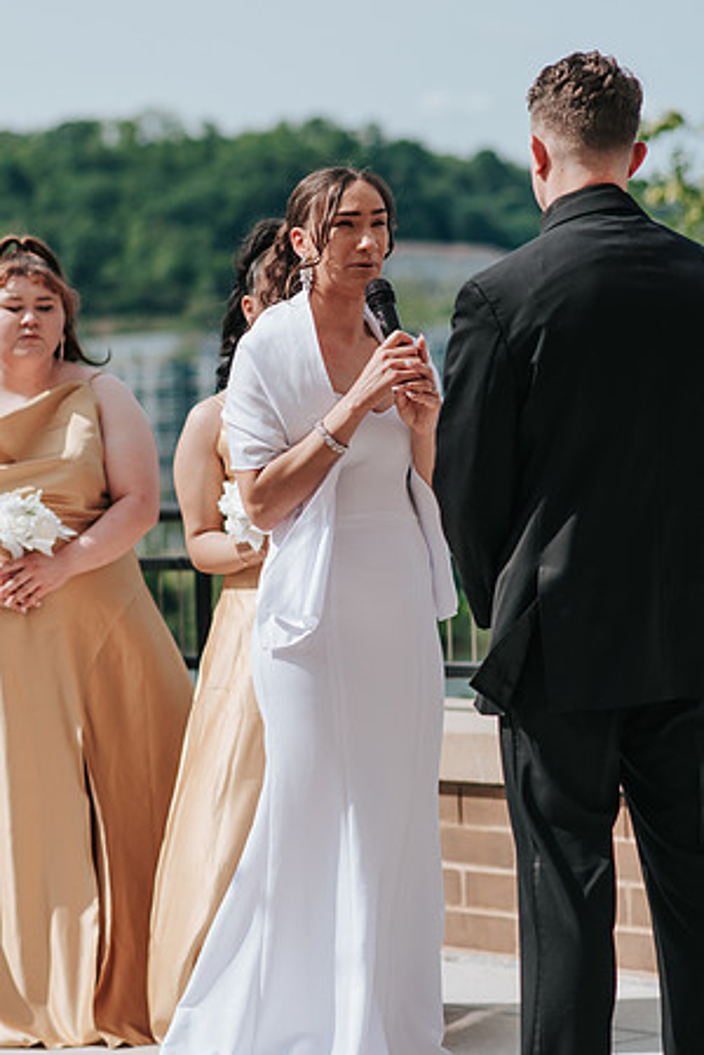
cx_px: 352
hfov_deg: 10.8
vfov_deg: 16.1
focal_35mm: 128
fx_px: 3740
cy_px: 528
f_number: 2.8
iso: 100
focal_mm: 85
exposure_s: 1/2000
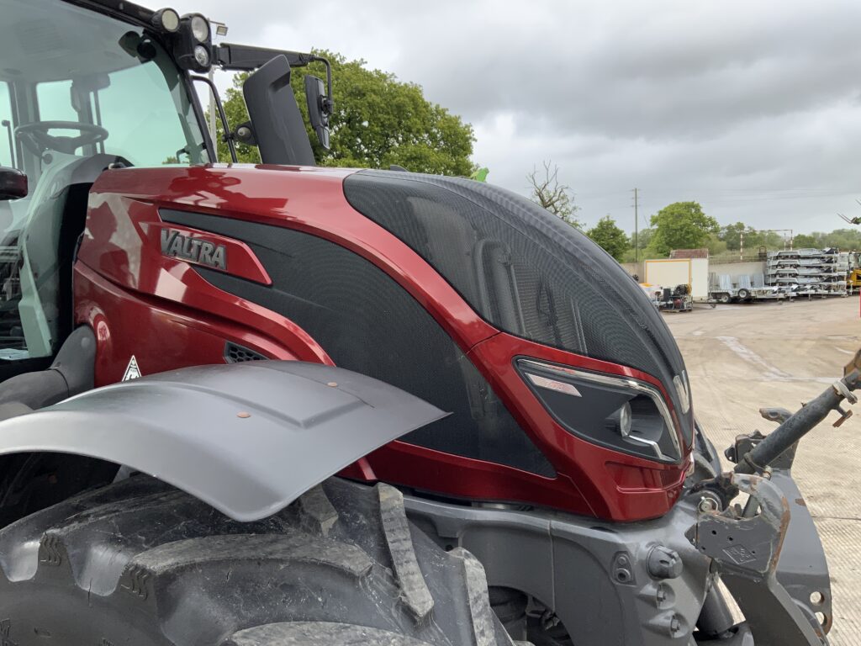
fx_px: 721
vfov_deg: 48.2
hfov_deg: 61.7
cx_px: 430
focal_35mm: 29
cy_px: 323
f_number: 1.8
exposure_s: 1/254
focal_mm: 3
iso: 16
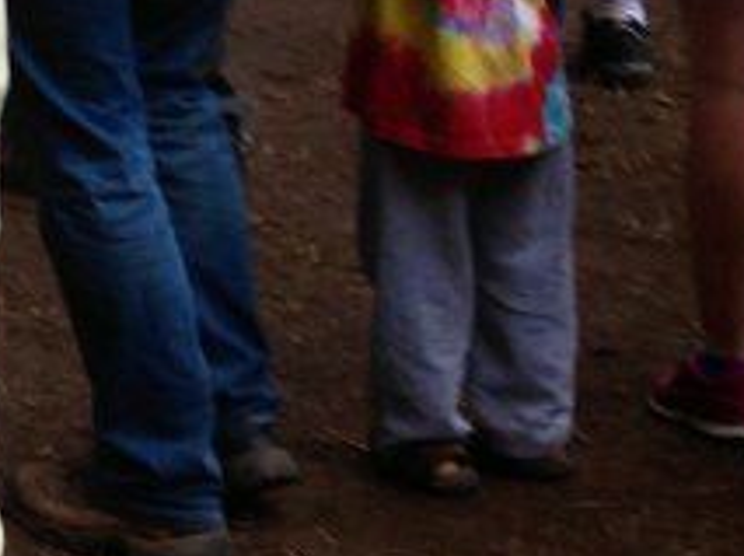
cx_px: -999
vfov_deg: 8.9
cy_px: -465
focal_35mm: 159
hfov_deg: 10.7
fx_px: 3412
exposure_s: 1/62
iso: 50
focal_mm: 4.12
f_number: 2.4
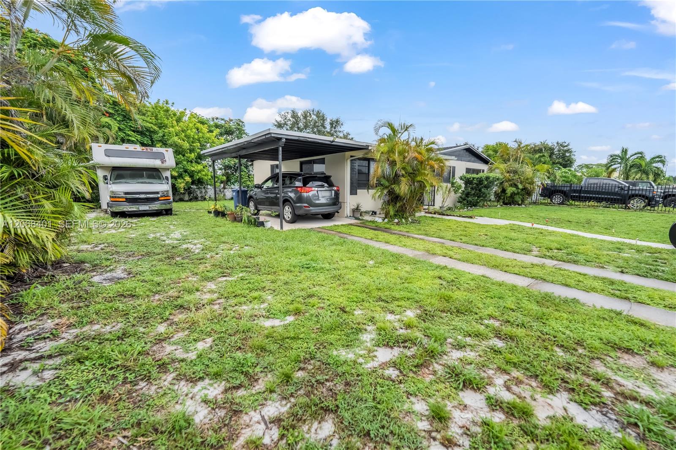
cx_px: 338
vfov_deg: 81.2
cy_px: 225
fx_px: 263
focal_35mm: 14
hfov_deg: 104.3
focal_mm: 14
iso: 125
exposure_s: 1/125
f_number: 4
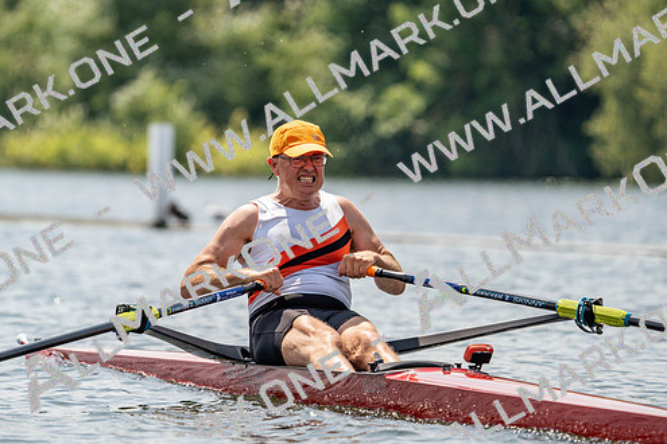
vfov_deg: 3.1
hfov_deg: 4.6
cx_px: 299
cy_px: 205
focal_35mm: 444
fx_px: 8226
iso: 200
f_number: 6.3
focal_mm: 379
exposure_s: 1/1600
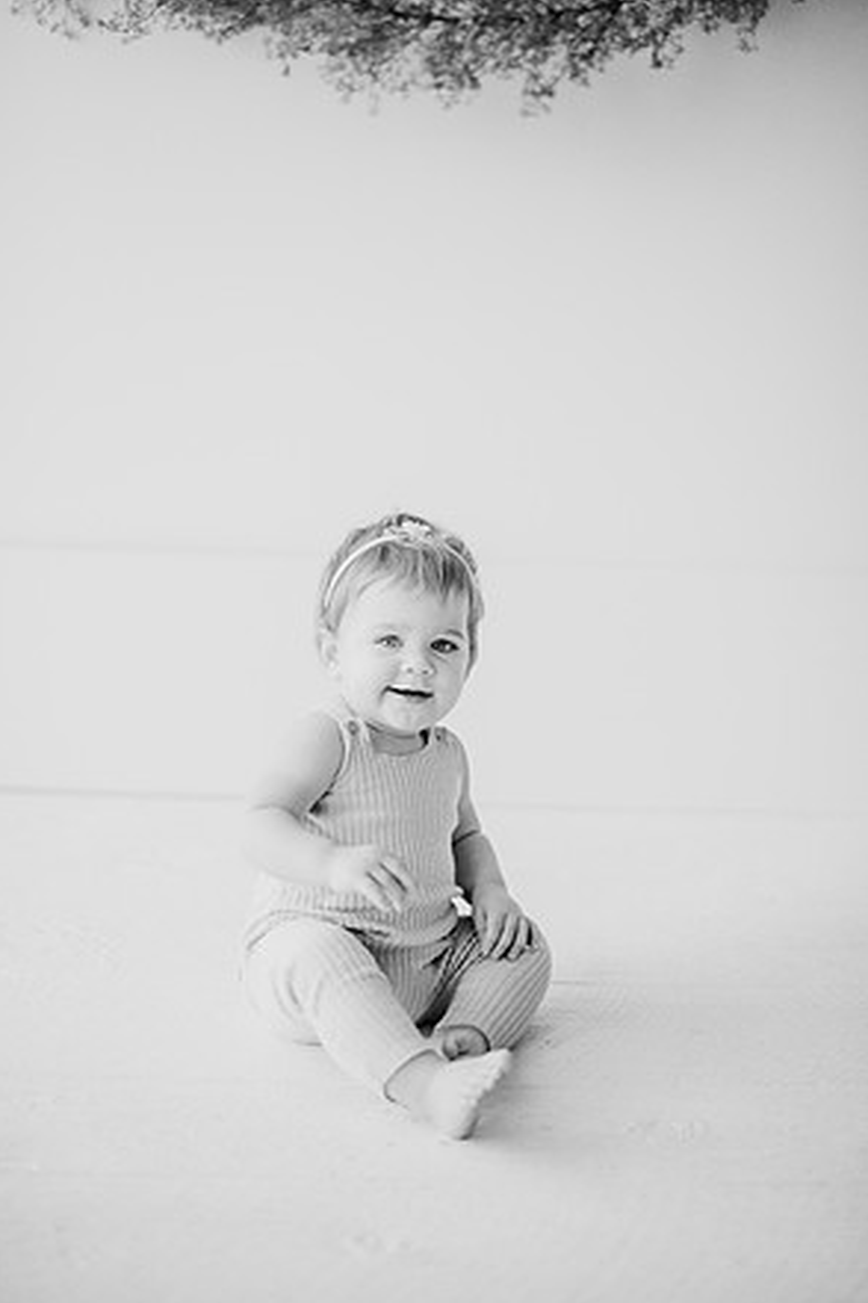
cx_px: 428
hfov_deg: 26.5
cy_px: 653
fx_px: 1844
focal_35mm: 51
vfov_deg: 38.9
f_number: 1.8
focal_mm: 50
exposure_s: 1/500
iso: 640
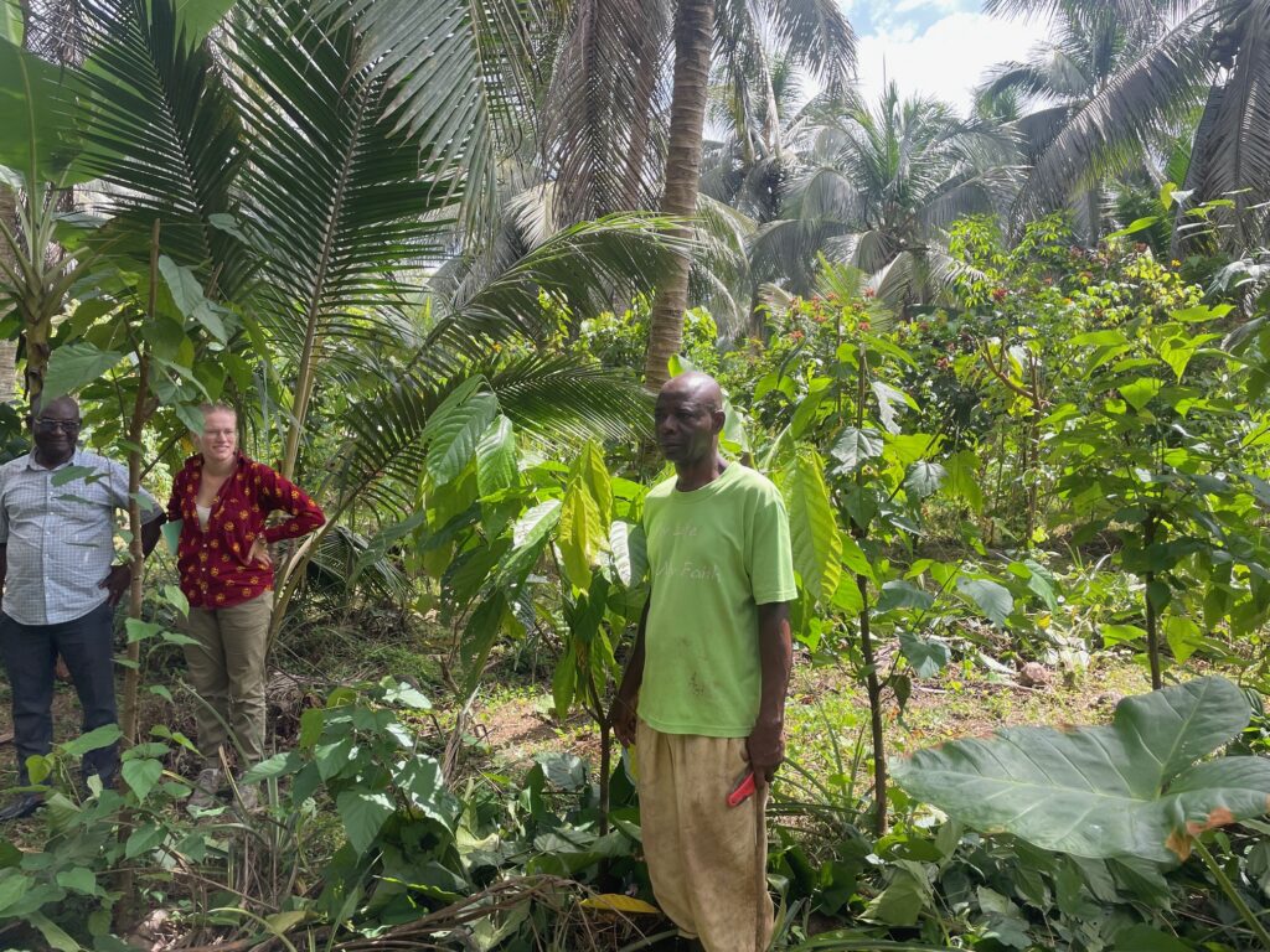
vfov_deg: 53.1
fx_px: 954
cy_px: 476
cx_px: 635
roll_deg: -0.8
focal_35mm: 26
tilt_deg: -0.2
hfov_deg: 67.3
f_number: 1.6
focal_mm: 4.2
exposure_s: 1/530
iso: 32
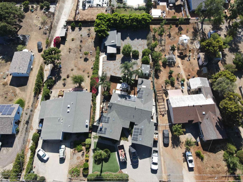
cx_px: 122
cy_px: 91
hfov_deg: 71.6
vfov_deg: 56.8
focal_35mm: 24
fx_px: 168
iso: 100
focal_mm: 4.5
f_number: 2.8
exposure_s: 1/350
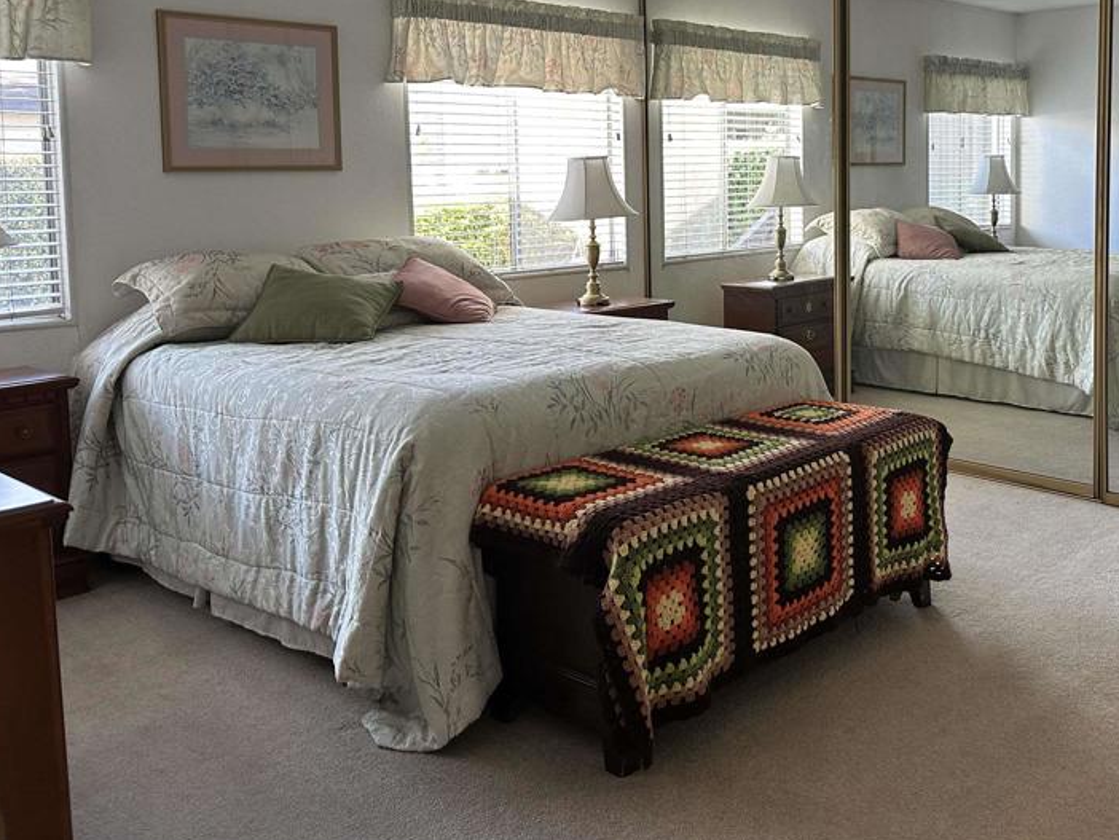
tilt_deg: -3.8
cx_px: 775
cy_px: 249
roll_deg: +0.0
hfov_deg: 51.3
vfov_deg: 40.0
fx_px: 1132
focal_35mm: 35
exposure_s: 1/120
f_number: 1.78
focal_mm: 6.86
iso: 200
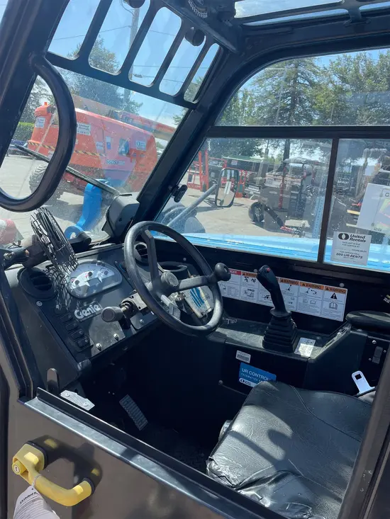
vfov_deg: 67.3
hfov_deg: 53.1
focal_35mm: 26
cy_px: 260
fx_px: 390
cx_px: 195
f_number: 1.6
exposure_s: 1/1401
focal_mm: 4.2
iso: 50
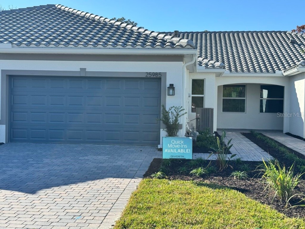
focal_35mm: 48
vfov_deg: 30.3
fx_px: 423
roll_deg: -1.2
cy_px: 114
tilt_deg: -2.0
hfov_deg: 39.7
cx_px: 152
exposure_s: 1/2179
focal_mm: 6.76
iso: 64
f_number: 1.78
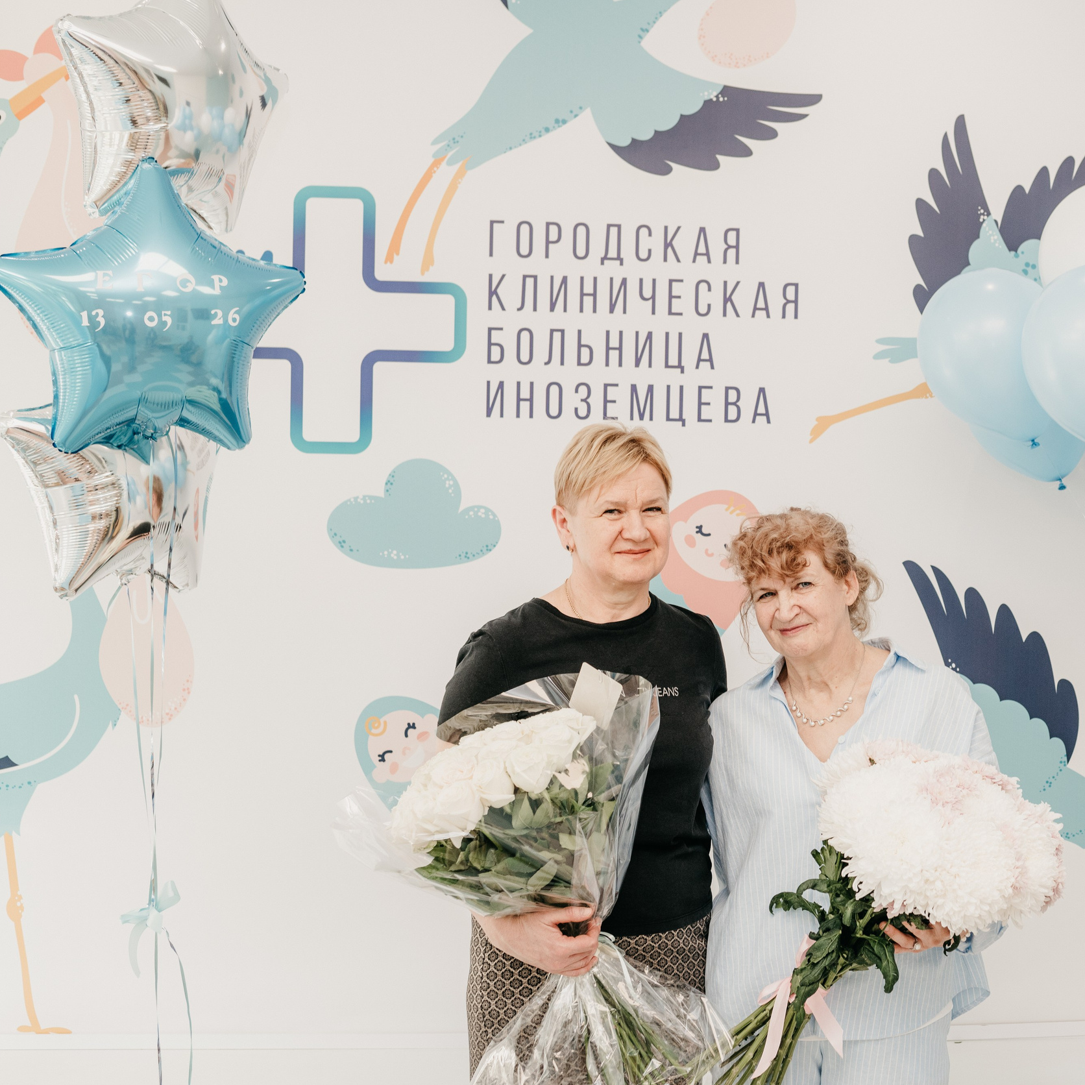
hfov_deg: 34.5
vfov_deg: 35.4
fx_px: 1702
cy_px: 557
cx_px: 824
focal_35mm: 48
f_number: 4
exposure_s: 1/160
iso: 320
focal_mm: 35
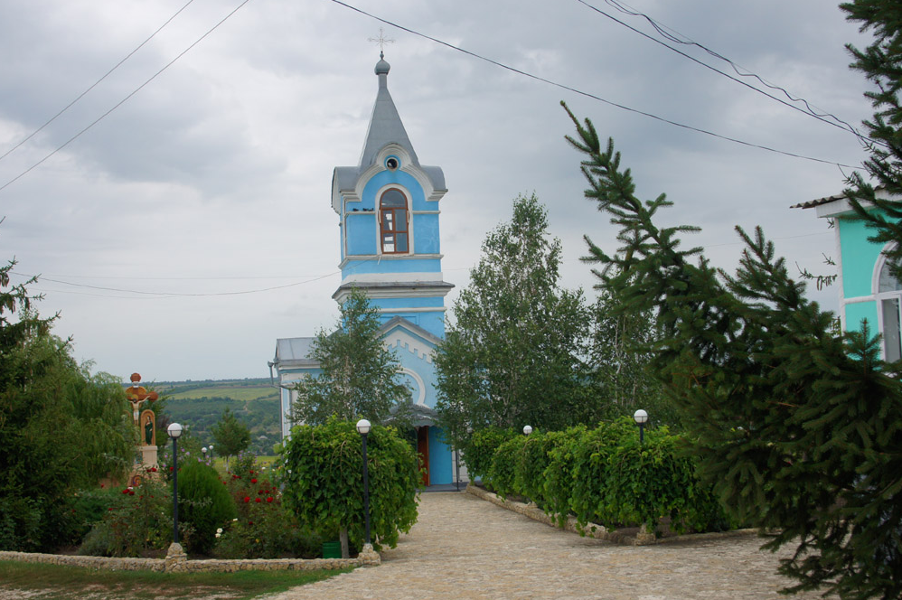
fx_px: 1077
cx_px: 434
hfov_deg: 45.4
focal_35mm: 43
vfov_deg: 31.1
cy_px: 306
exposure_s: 1/80
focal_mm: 26
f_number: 10
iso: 200
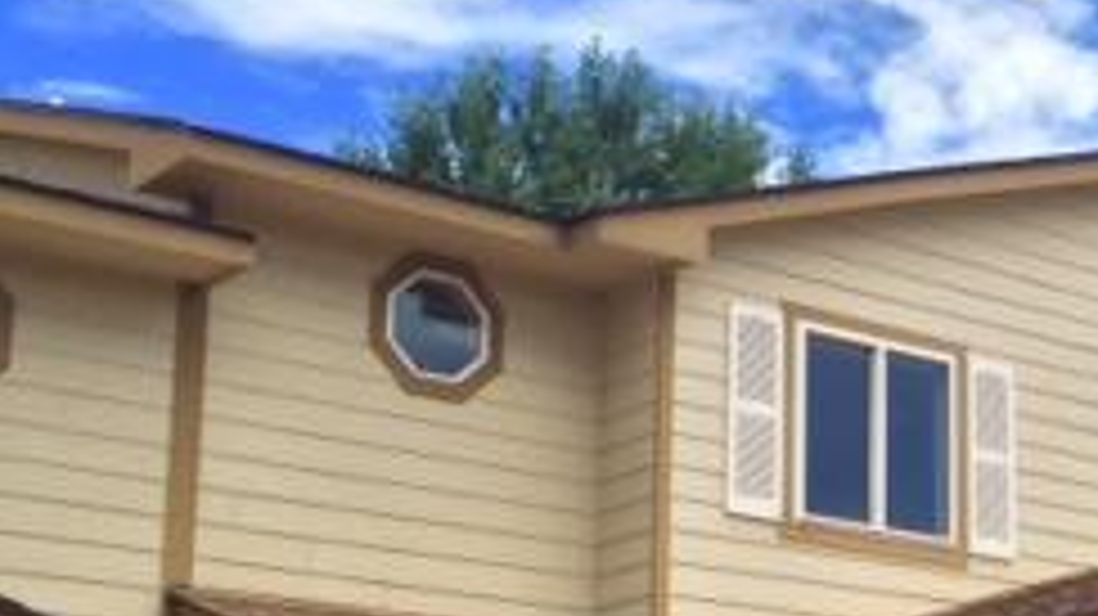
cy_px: 580
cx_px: 1076
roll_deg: +0.8
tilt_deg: +9.8
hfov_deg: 24.5
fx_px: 2415
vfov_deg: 14.4
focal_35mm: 83
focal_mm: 4.15
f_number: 2.2
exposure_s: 1/1325
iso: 32
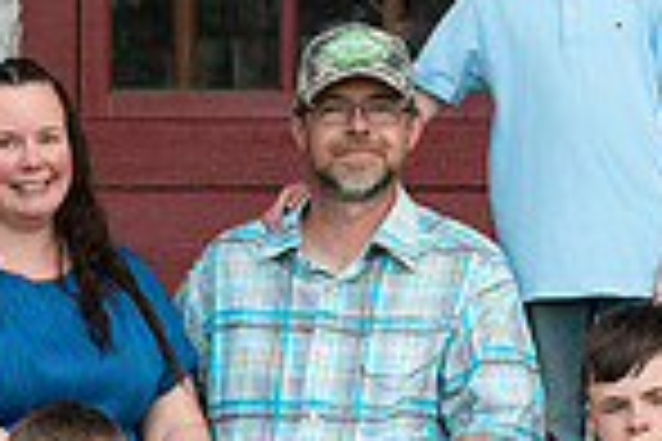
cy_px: 326
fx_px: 8697
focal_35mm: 473
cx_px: 257
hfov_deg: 4.4
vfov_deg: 2.9
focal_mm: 120
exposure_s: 1/125
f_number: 5.6
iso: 320
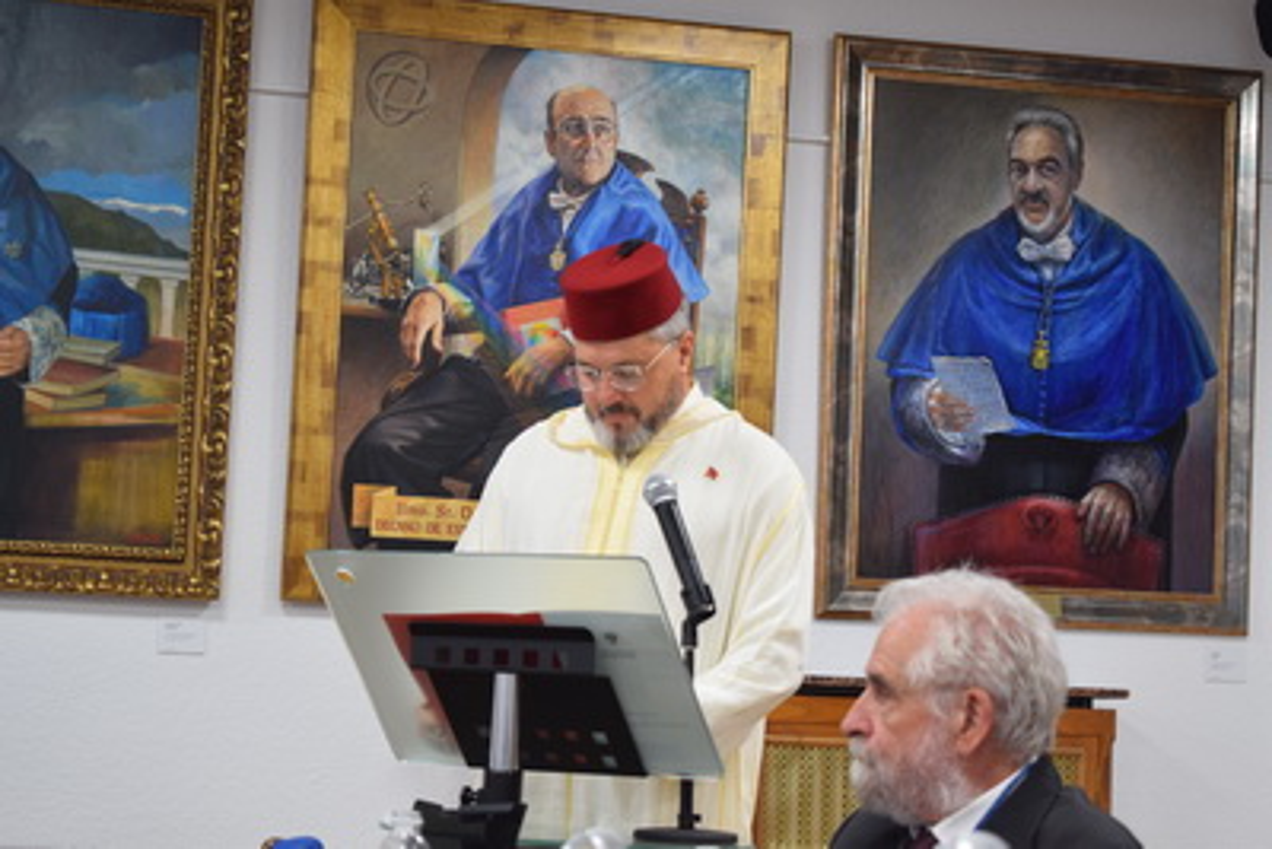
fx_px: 2916
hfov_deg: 24.6
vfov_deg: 16.6
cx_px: 636
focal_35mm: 82
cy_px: 424
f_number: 5.6
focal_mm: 55
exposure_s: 1/30
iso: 720
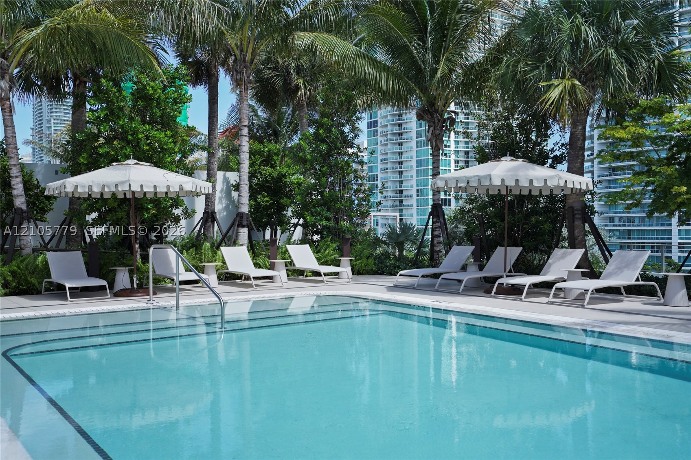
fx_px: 672
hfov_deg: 54.4
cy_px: 230
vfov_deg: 37.8
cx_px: 346
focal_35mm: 35
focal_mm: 35
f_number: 8
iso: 400
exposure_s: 1/400
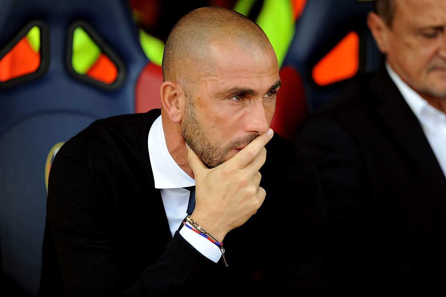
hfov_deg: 5.2
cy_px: 148
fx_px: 4954
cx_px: 223
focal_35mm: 400
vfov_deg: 3.4
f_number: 2.8
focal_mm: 400
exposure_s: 1/1000
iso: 500
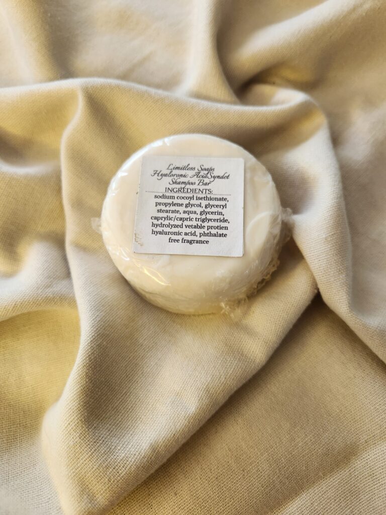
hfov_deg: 58.9
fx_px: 342
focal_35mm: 23
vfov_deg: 73.9
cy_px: 258
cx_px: 193
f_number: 1.8
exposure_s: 1/180
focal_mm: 5.4
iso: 200
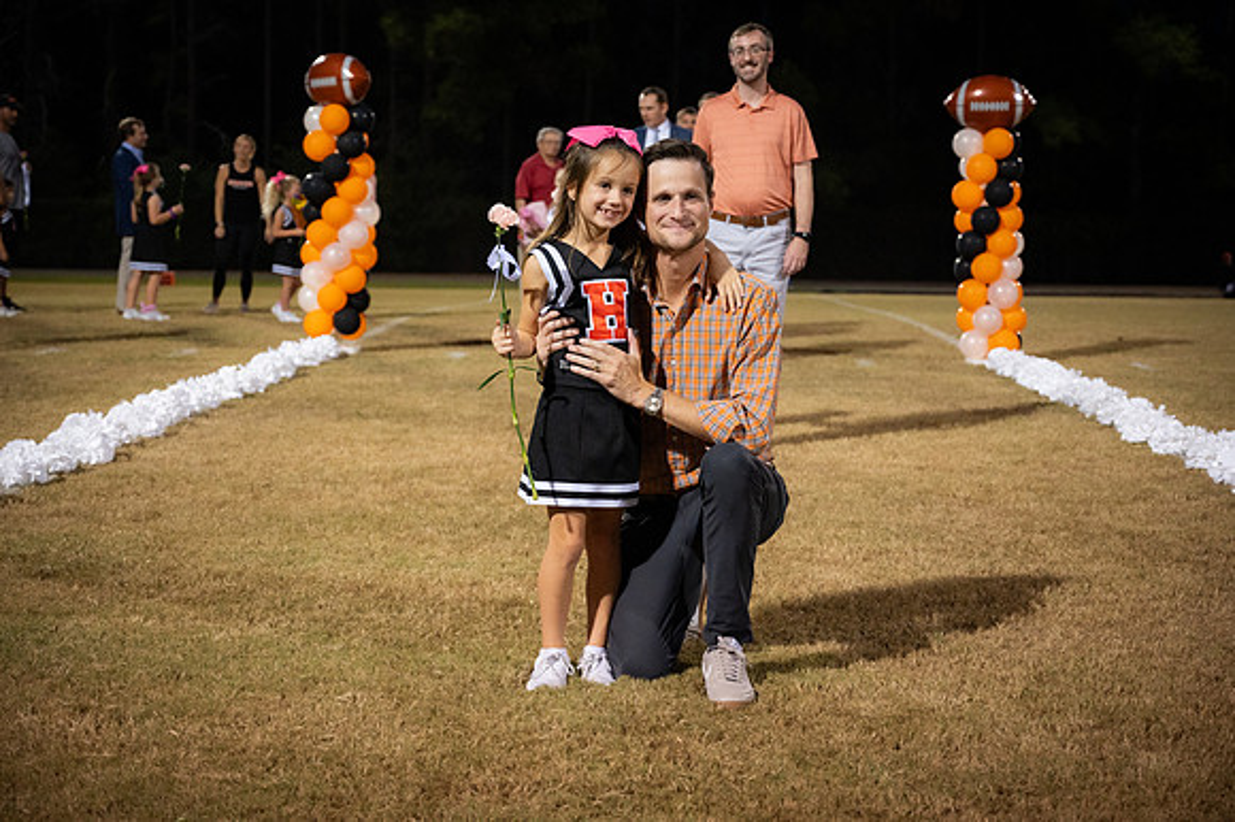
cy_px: 411
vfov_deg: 23.8
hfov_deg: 35.1
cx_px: 618
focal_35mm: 57
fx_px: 1954
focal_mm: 57
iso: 3200
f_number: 4
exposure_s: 1/250
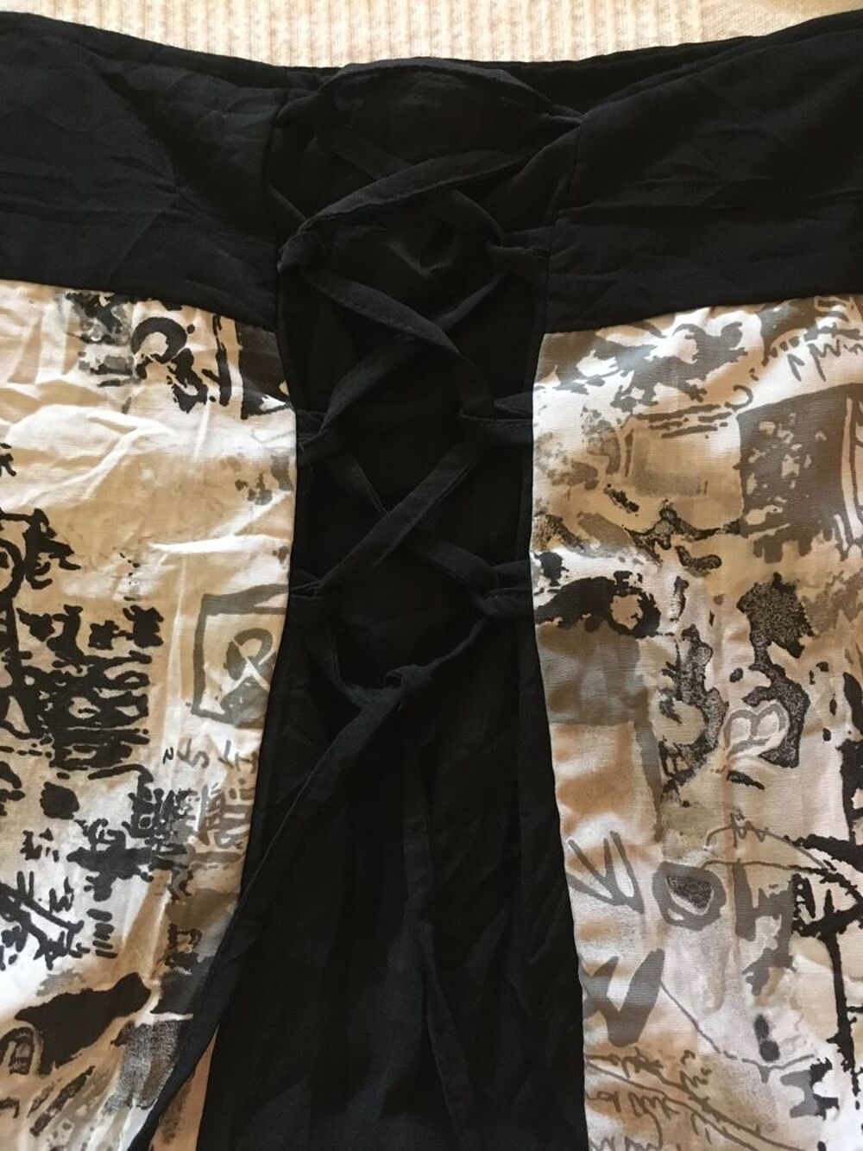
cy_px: 576
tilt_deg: -85.8
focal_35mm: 29
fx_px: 964
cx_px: 432
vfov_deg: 61.7
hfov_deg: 48.2
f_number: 2.2
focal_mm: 4.15
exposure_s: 1/17
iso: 320
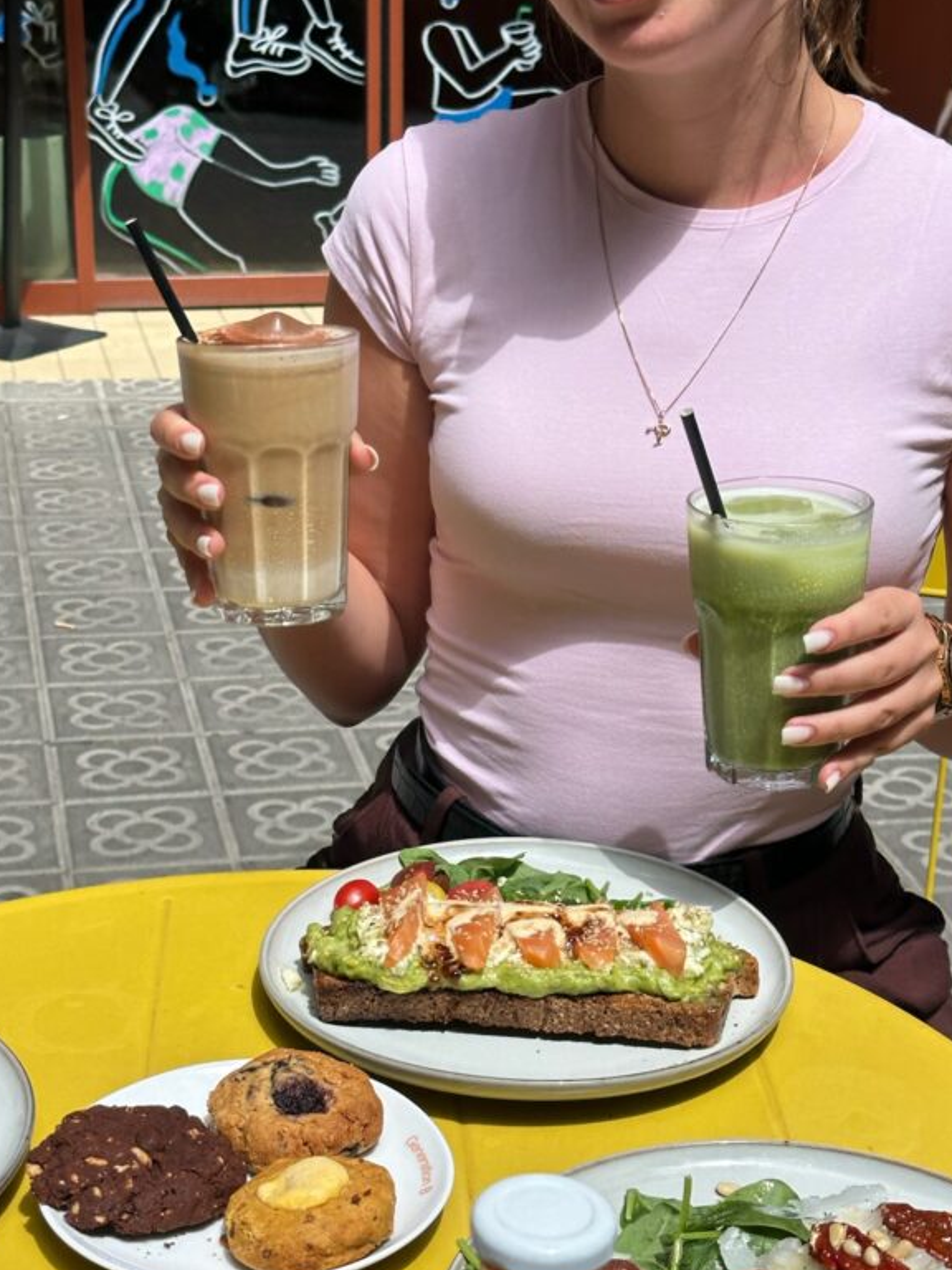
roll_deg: -2.2
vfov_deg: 30.3
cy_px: 623
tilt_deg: -20.1
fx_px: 2347
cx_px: 455
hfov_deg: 22.9
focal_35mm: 64
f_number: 1.78
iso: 64
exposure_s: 1/3155
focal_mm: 6.86
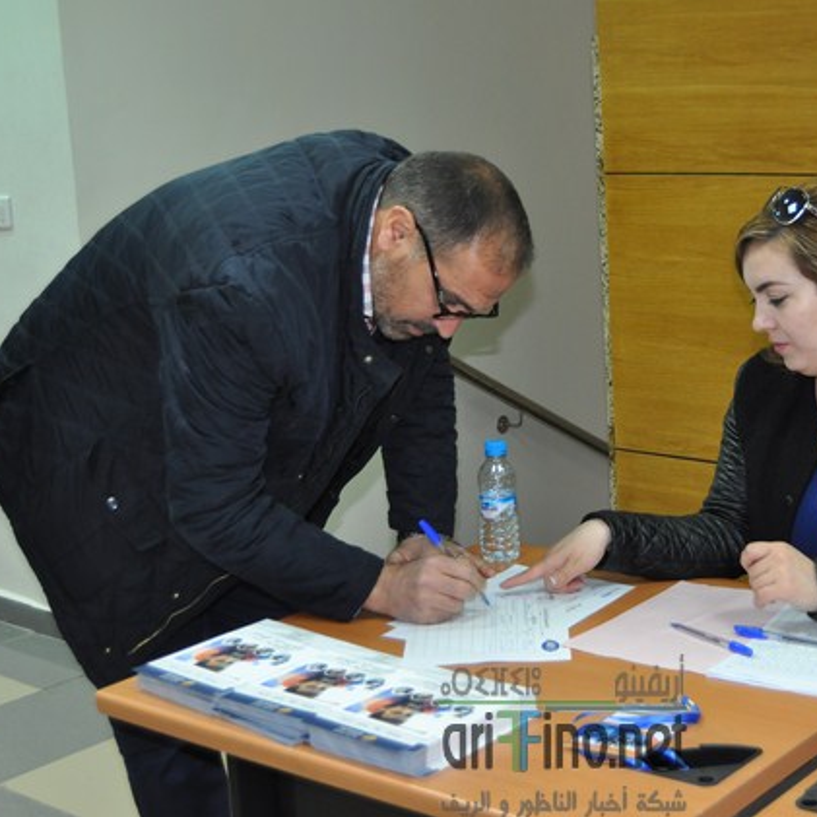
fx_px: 1656
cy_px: 407
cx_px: 563
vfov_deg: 27.7
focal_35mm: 62
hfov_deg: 27.5
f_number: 4.5
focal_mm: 32
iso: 800
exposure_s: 1/60
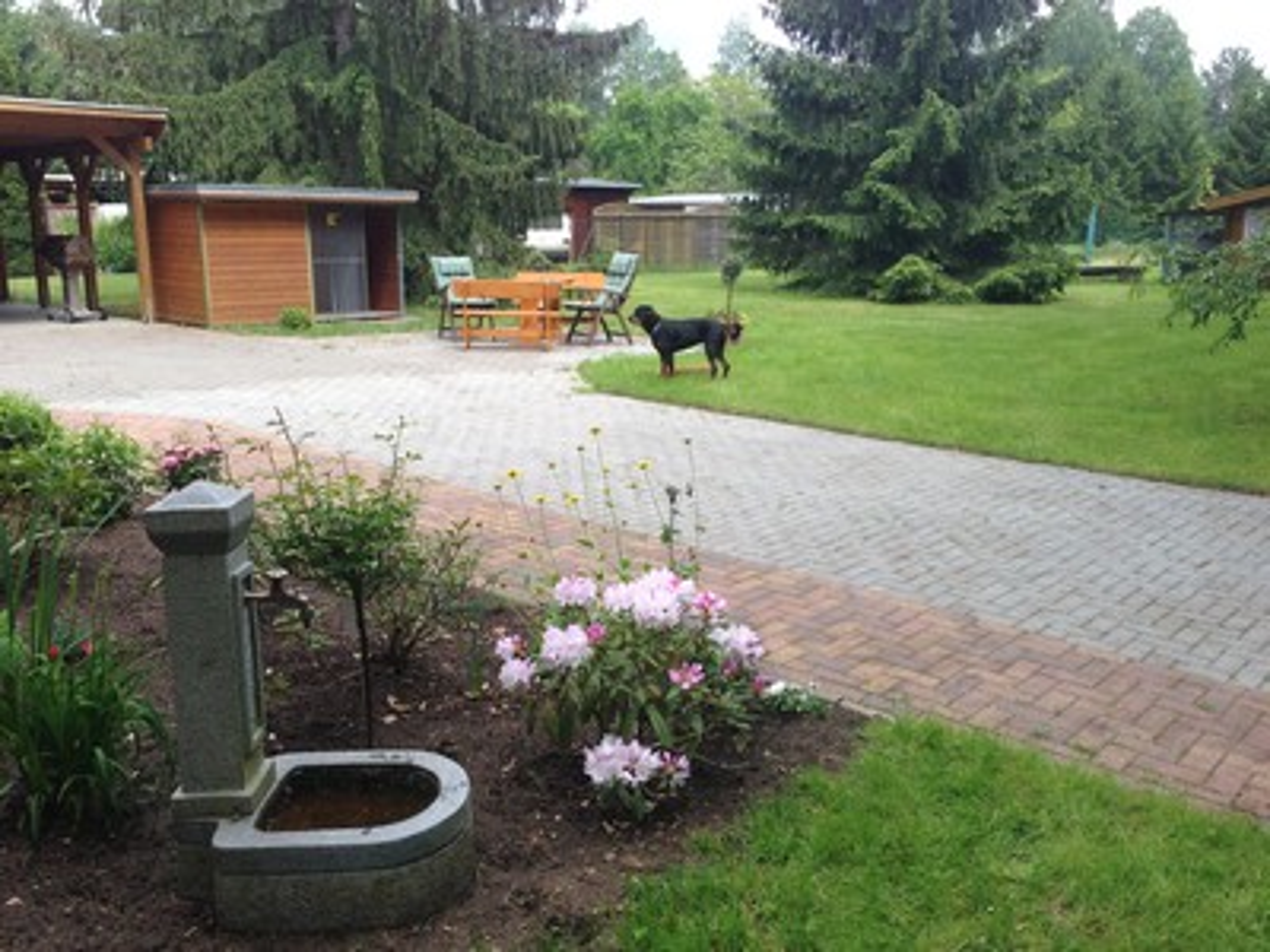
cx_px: 635
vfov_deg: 42.9
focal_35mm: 33
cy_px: 476
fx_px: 1211
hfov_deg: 55.4
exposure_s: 1/553
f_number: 2.4
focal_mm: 4.13
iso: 50
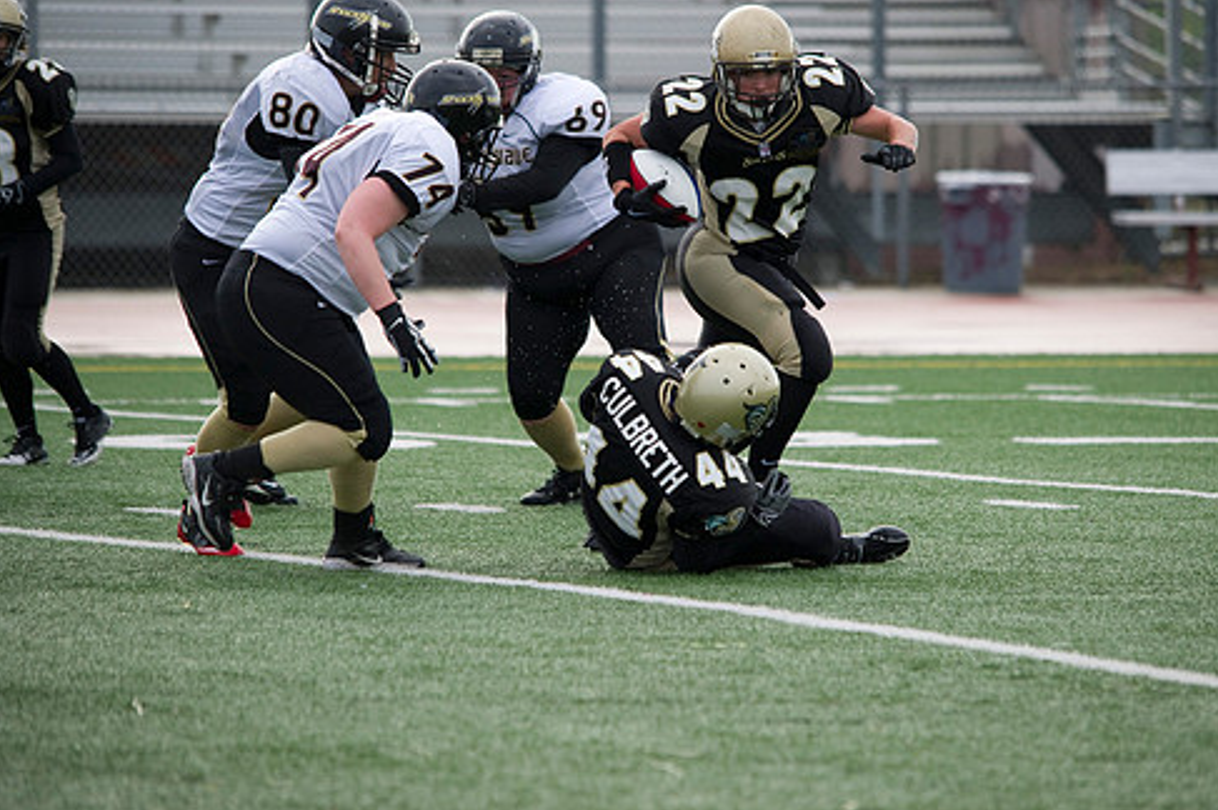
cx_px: 663
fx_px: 14098
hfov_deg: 4.9
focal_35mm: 417
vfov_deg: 3.3
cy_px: 335
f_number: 6
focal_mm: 350
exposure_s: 1/1000
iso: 1400
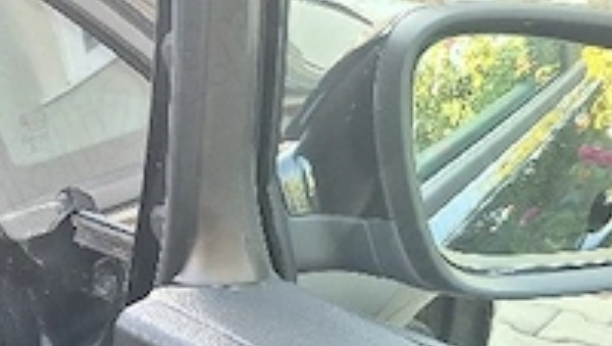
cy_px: 622
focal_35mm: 75
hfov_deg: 23.7
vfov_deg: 14.3
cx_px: -248
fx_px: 1218
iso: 64
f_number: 1.8
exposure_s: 1/50
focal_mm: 5.54
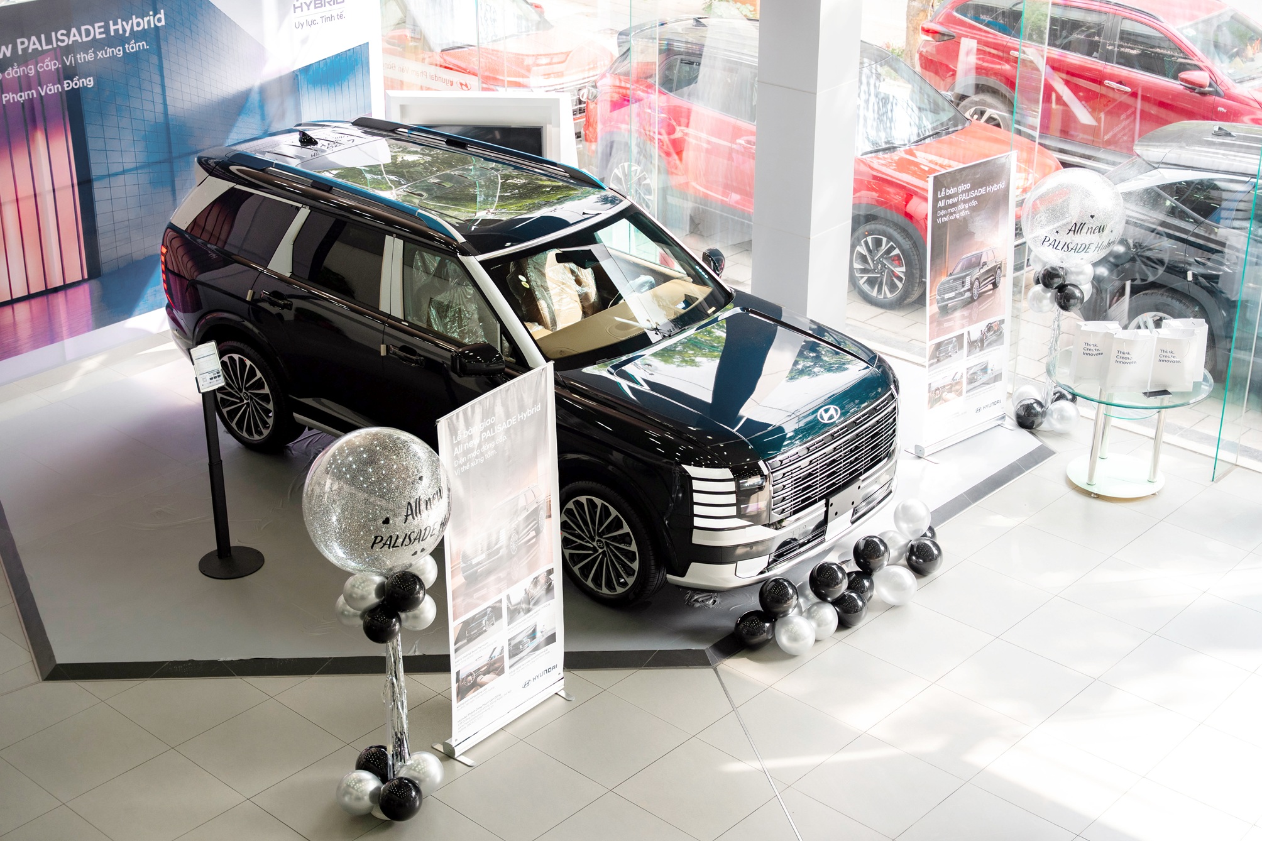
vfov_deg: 25.6
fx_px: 1847
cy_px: 420
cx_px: 631
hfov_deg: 37.7
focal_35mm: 53
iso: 400
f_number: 2.8
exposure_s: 1/320
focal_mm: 52.7
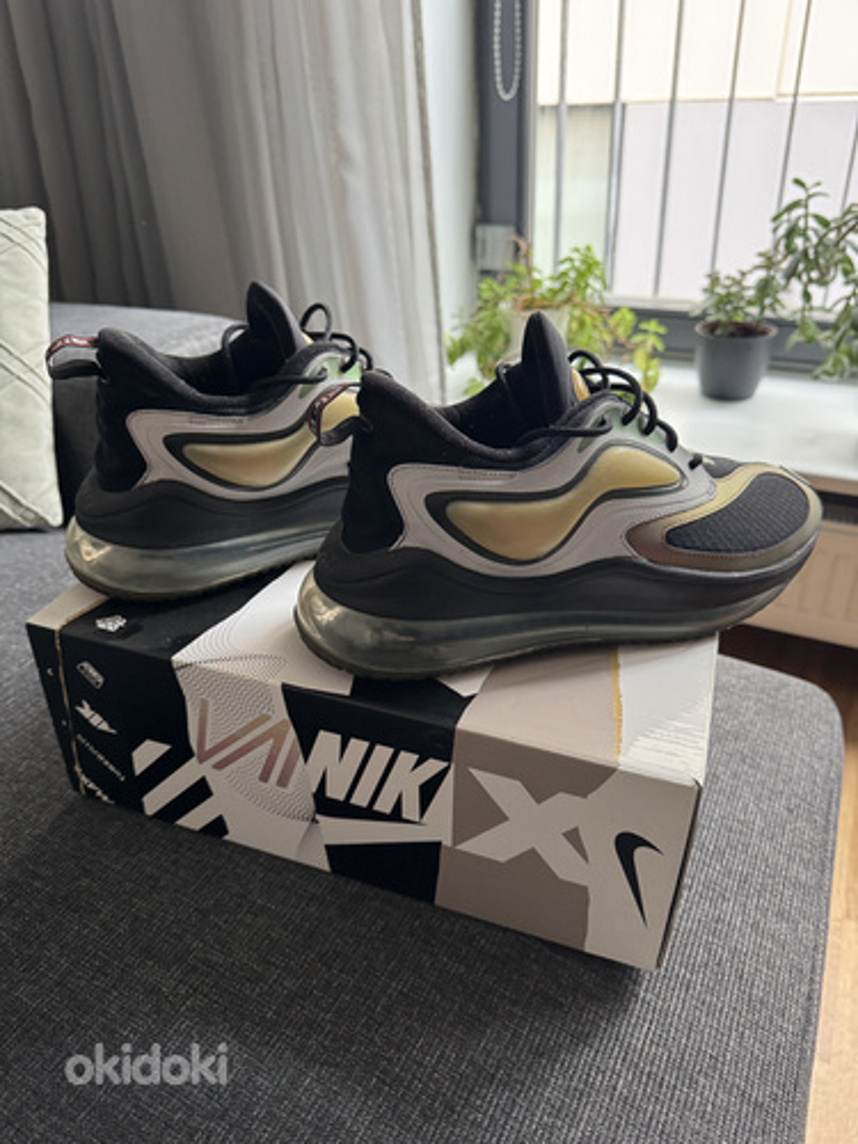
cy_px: 572
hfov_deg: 56.8
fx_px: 793
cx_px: 429
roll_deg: +2.5
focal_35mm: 24
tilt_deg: -29.9
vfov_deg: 71.6
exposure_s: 1/60
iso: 500
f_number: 1.78
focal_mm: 6.76
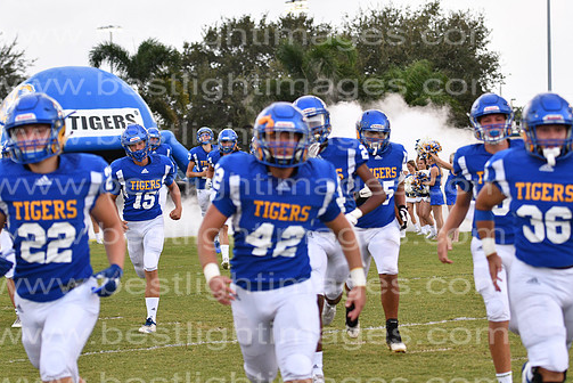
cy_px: 211
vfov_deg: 11.3
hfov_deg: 16.9
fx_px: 1927
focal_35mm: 121
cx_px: 249
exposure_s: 1/1000
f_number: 3.2
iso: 800
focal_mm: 70
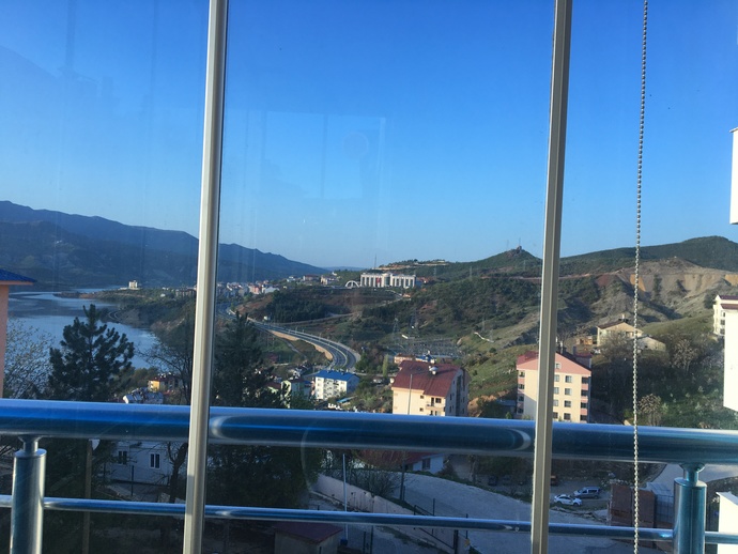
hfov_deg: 61.6
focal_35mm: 29
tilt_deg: -0.1
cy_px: 277
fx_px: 618
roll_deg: -2.3
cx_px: 369
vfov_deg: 48.3
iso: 25
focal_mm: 4.15
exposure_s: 1/240
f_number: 2.2
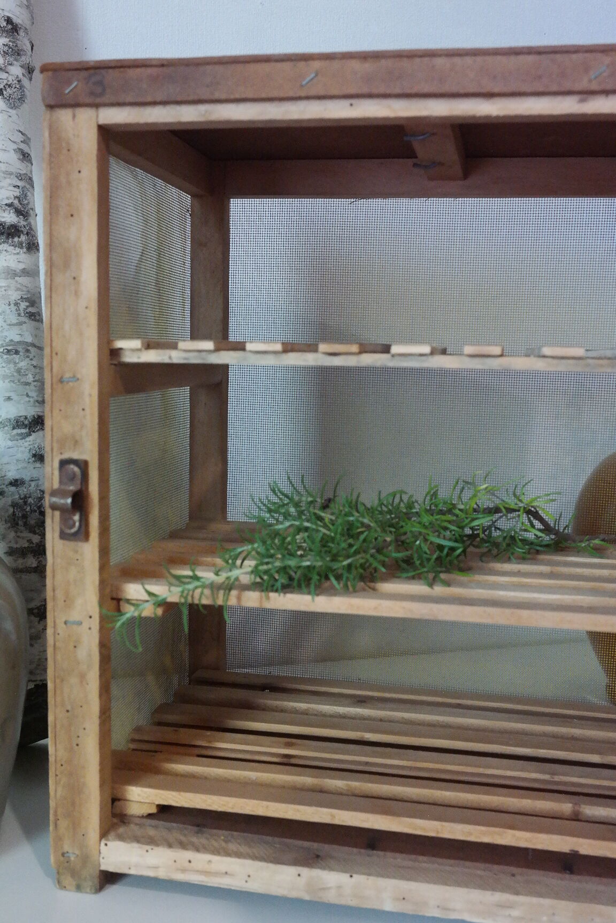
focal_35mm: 40
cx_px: 308
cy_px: 462
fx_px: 1027
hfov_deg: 33.4
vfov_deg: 48.5
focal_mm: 26
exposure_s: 1/50
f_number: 5.6
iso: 3200
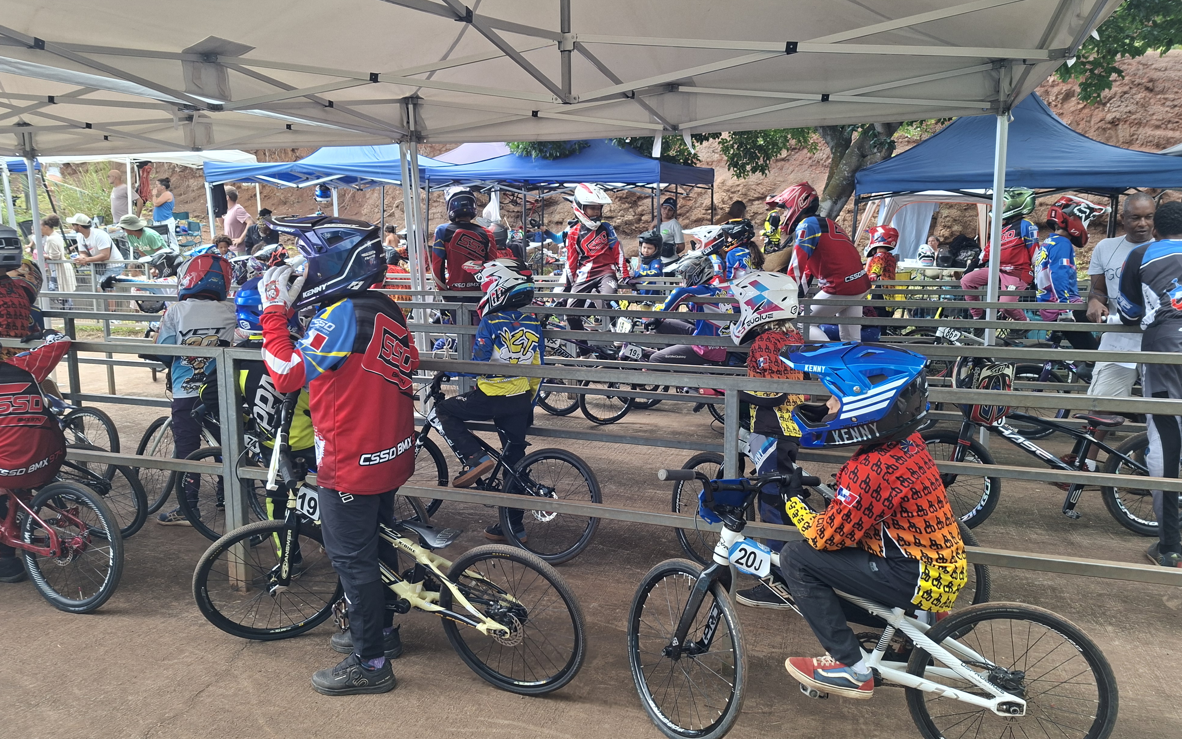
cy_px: 359
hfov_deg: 72.5
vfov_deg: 49.3
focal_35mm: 25
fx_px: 805
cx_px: 594
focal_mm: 5.54
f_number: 1.8
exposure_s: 1/129
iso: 50
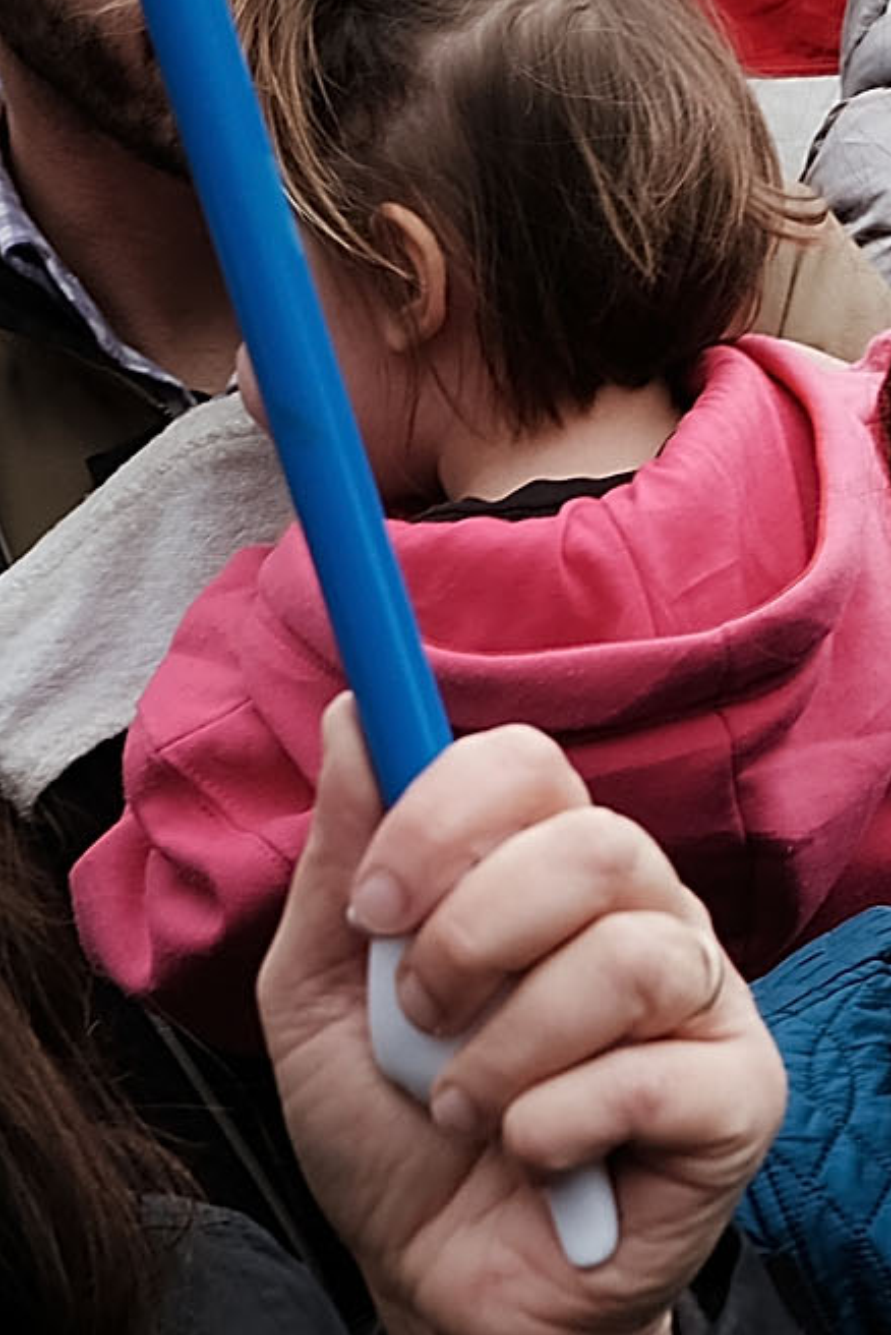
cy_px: 114
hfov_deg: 8.4
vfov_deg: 12.7
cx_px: 1324
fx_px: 5933
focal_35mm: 160
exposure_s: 1/75
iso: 200
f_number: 5.6
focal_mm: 23
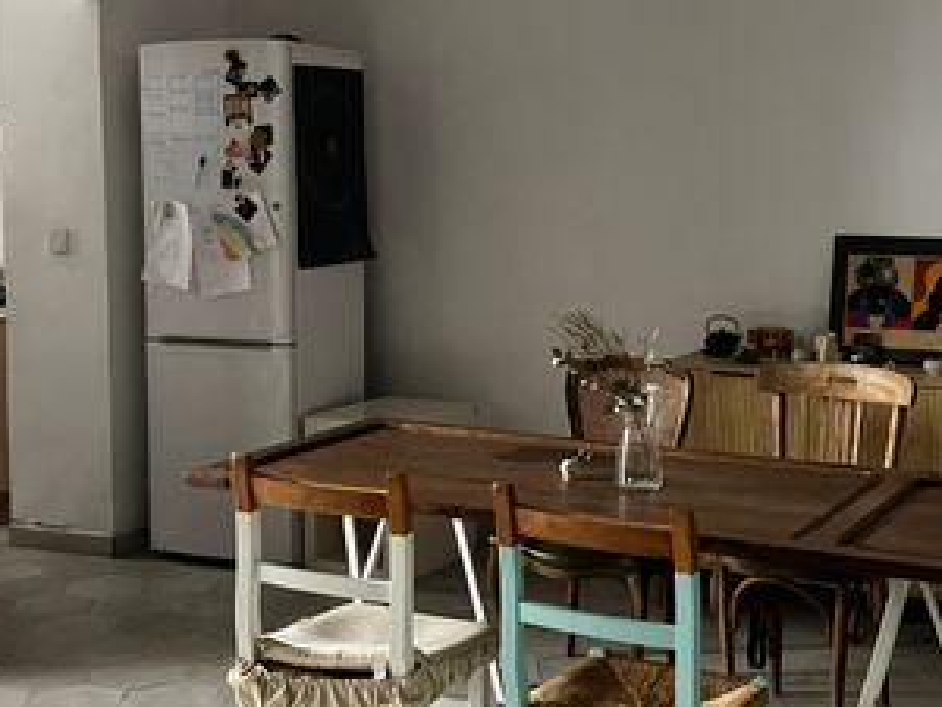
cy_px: 330
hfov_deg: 34.3
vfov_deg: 26.1
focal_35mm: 56
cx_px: 480
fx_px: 1524
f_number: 1.8
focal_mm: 3.99
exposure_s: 1/30
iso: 500
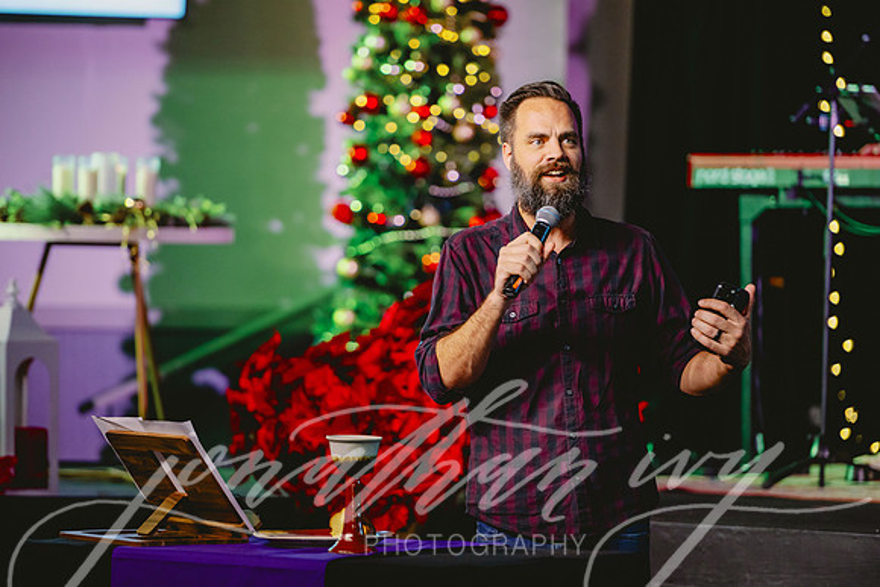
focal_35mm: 200
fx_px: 4890
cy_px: 294
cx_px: 440
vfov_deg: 6.9
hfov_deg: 10.3
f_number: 2.8
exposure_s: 1/250
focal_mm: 200
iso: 1250
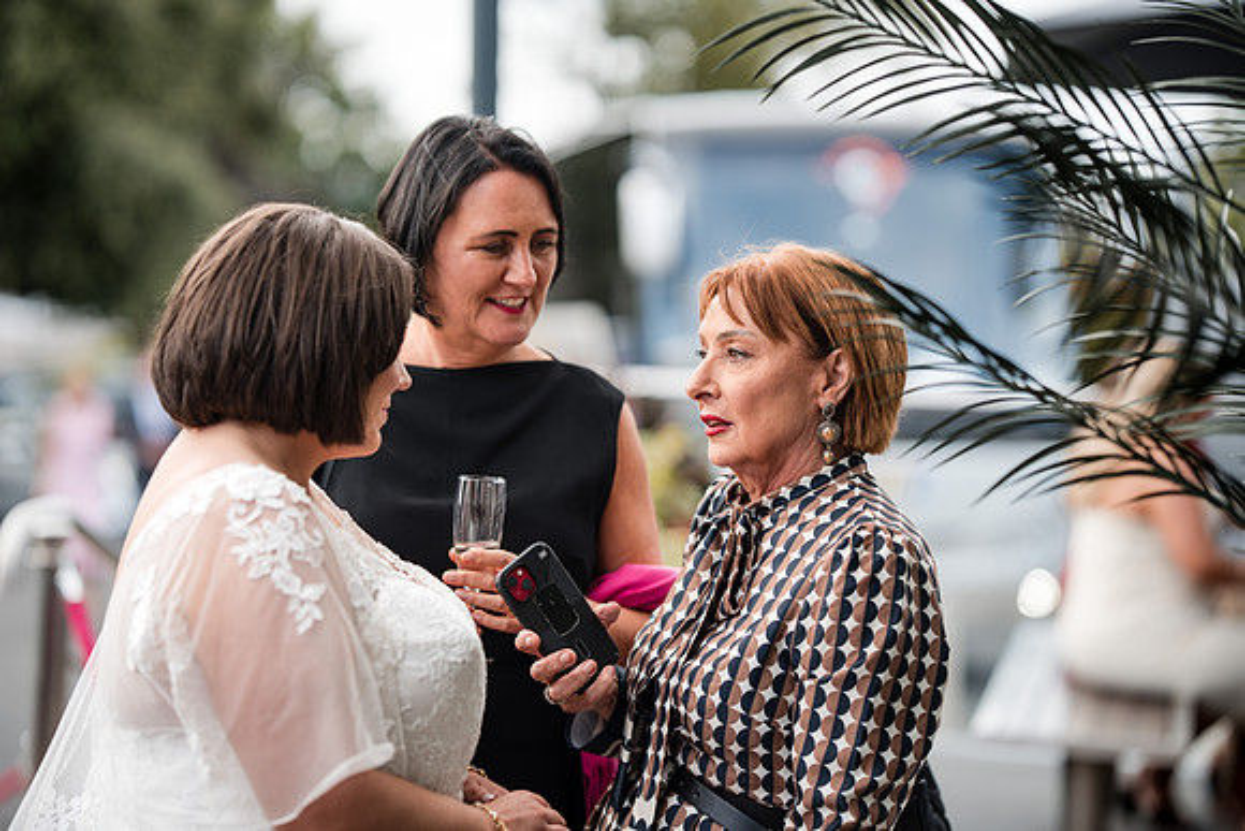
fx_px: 2940
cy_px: 416
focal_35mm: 85
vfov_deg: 16.1
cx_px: 622
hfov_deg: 23.9
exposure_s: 1/640
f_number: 1.8
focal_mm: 85
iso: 100
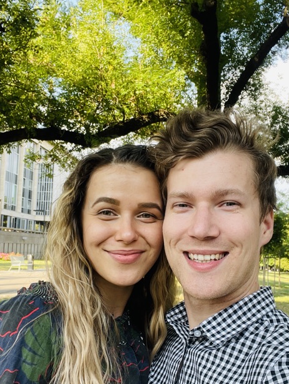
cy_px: 225
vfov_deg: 47.6
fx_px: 434
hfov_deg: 36.8
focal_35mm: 39
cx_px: 162
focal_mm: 2.71
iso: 40
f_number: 2.2
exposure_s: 1/121
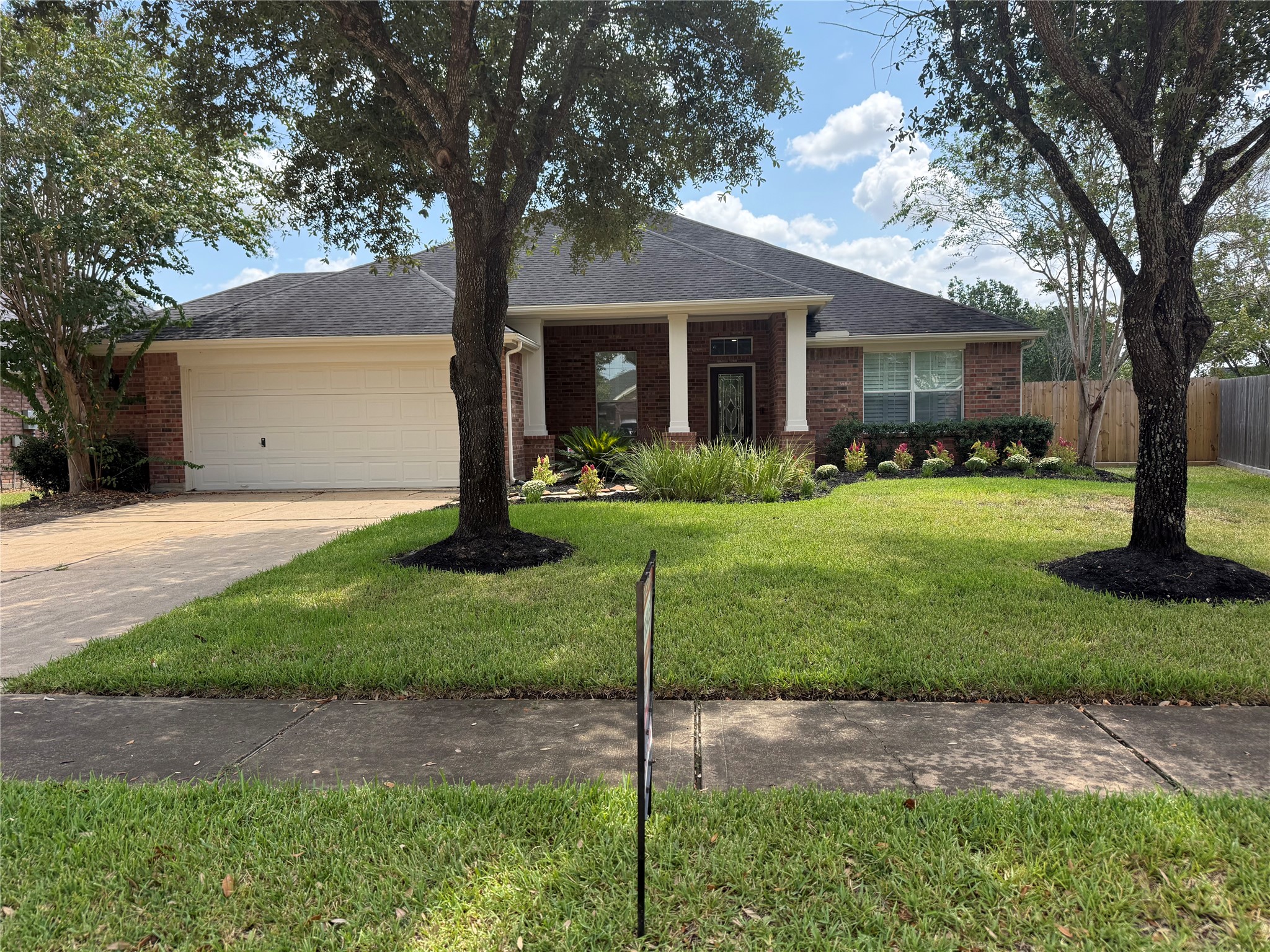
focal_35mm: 24
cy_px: 476
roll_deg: +1.0
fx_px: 881
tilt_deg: -2.5
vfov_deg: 56.8
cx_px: 635
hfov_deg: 71.6
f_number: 1.78
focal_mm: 6.76
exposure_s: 1/1812
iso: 100
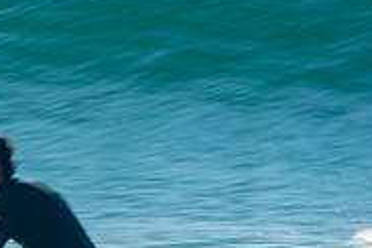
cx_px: -53
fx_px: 19652
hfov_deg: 1.1
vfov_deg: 0.7
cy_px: 383
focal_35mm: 1902
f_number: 22
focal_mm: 400
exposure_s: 1/30
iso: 100
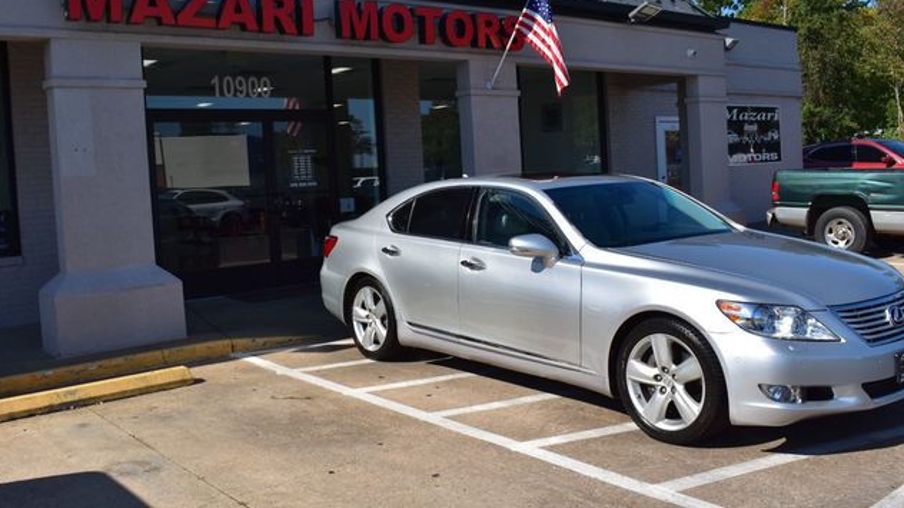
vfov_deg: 33.6
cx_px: 448
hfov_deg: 56.6
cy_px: 218
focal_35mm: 35
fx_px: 839
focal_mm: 22
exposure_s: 1/500
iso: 250
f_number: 11
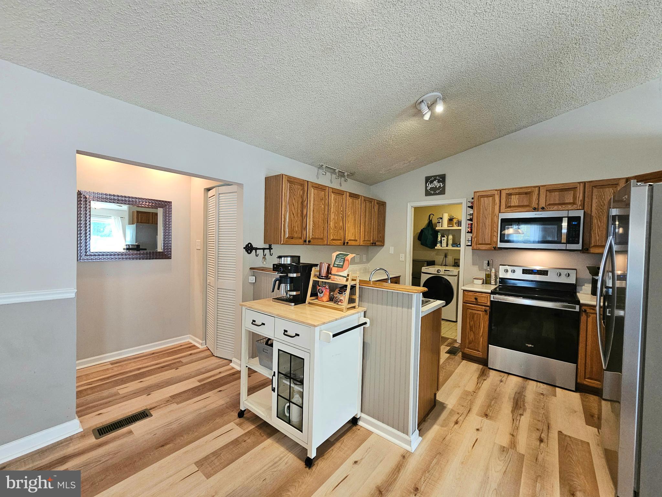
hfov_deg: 106.2
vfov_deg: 89.9
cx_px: 331
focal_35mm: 13
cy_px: 248
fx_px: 249
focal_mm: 2.2
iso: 320
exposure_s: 1/60.2
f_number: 2.2
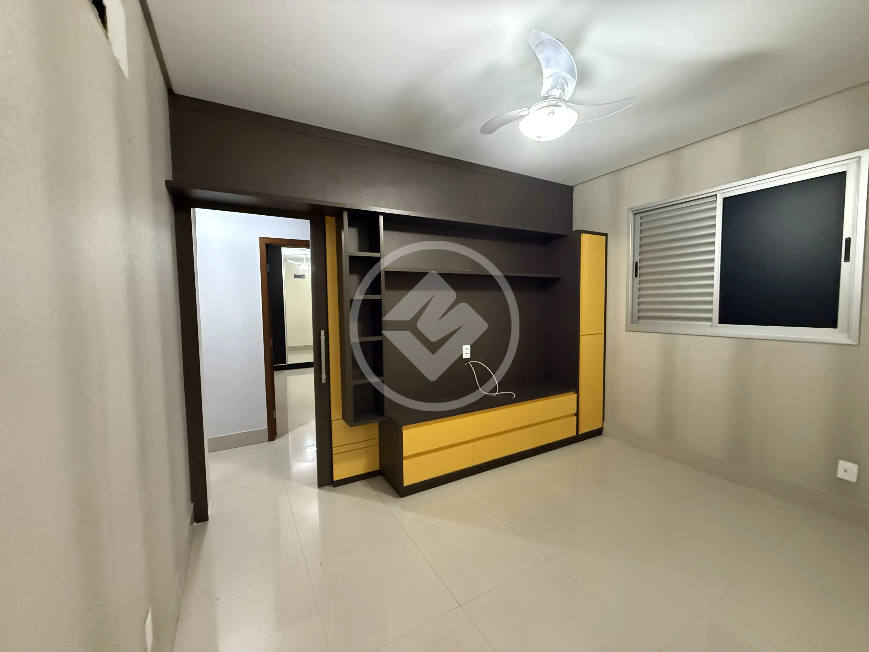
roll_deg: +0.8
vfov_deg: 85.7
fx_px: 351
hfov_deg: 102.1
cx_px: 434
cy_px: 326
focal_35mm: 14
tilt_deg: -3.1
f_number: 2.2
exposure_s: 1/60
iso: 1250
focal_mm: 2.22
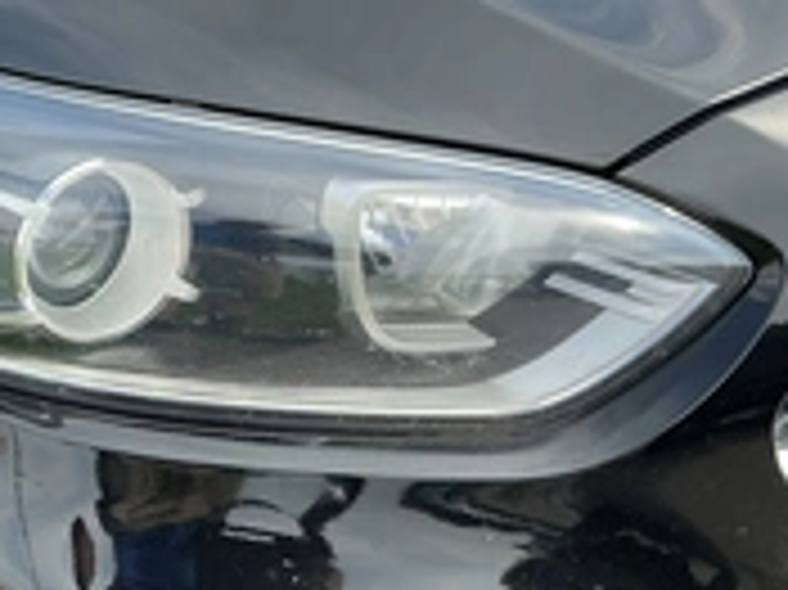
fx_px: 1456
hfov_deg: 29.2
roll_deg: +5.4
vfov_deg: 21.9
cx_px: 99
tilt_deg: -37.4
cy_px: 622
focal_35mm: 64
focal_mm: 3
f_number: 1.8
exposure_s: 1/309
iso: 25
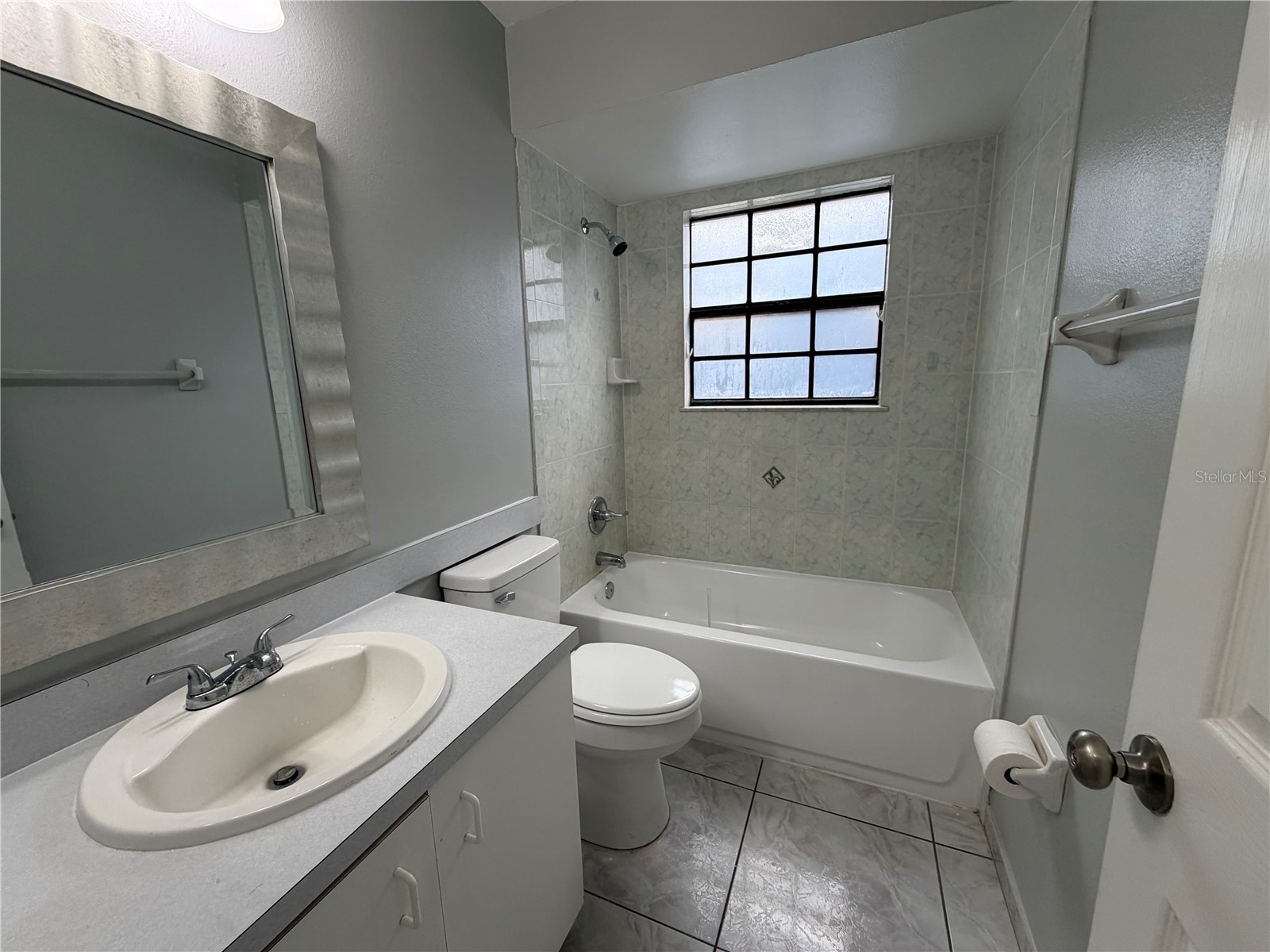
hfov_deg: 102.1
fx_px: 514
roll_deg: +2.3
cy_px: 476
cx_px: 635
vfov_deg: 85.7
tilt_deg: -11.8
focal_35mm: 14
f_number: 2.2
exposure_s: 1/120
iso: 125
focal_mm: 2.22
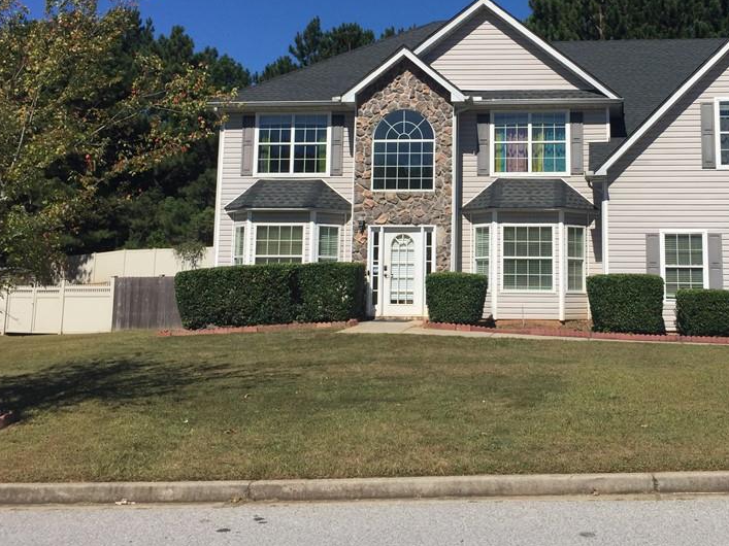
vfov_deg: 34.0
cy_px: 171
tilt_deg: +8.2
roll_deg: -1.5
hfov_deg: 44.1
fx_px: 884
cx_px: 495
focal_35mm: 42
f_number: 2.2
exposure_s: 1/3597
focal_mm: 4.15
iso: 32
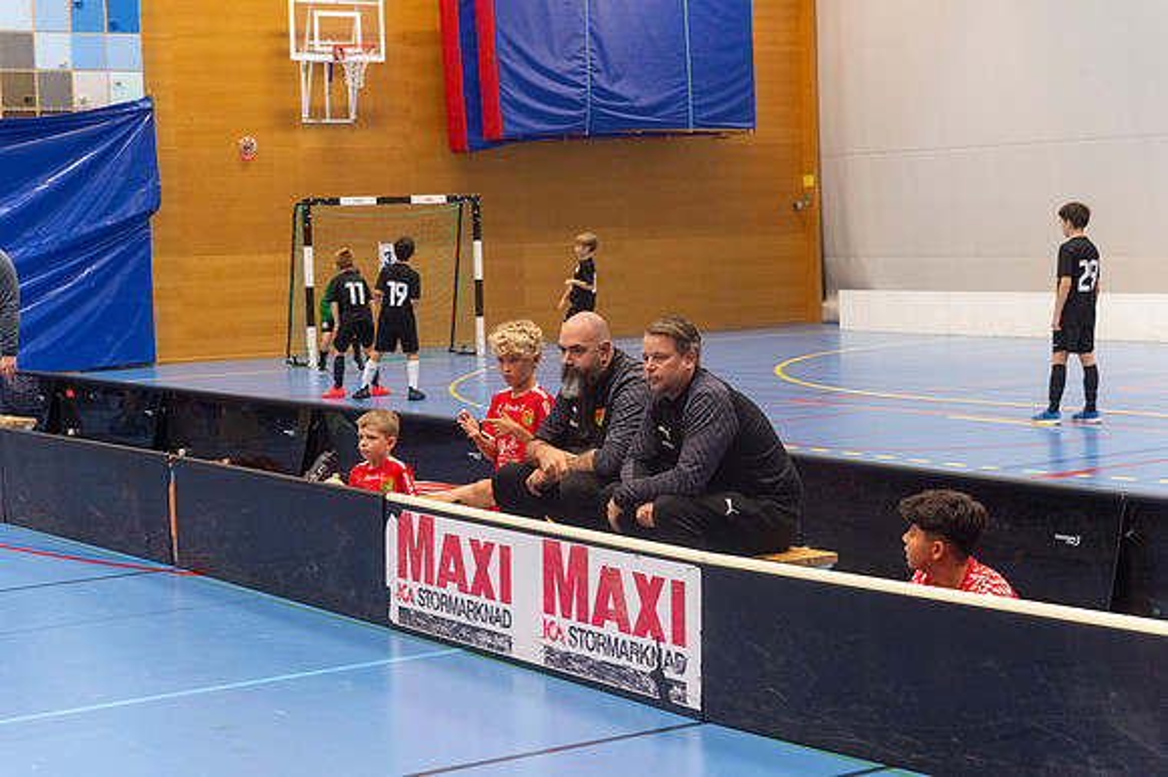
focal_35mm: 70
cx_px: 584
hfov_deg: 28.9
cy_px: 388
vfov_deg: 19.4
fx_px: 2270
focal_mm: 70
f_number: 3.5
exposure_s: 1/400
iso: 7200
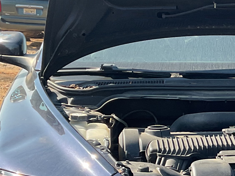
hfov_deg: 18.2
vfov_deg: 14.2
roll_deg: -1.9
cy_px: 140
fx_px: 706
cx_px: 257
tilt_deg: -7.7
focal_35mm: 104
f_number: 1.8
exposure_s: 1/620
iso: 16
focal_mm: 3
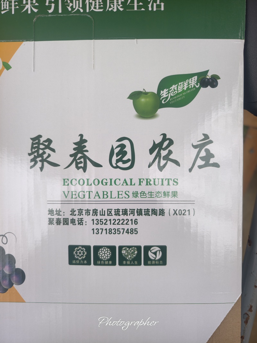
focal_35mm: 23
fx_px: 228
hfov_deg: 58.9
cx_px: 128
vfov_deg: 73.9
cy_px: 172
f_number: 1.75
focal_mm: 8.67
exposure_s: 1/188
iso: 50
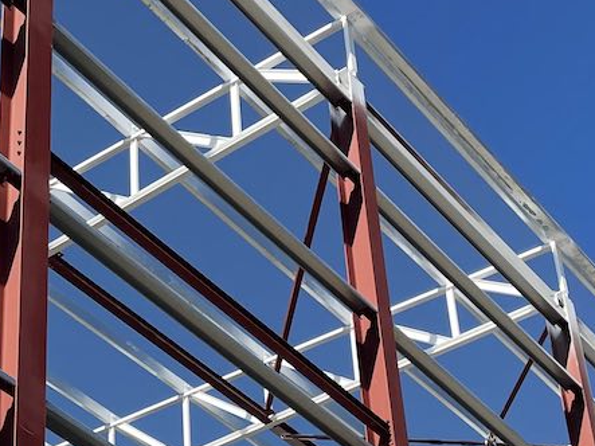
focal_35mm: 88
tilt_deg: +31.9
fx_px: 1512
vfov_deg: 16.3
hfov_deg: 21.7
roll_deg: -2.2
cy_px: 487
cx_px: 48
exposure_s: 1/4292
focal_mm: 4.2
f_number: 1.6
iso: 32
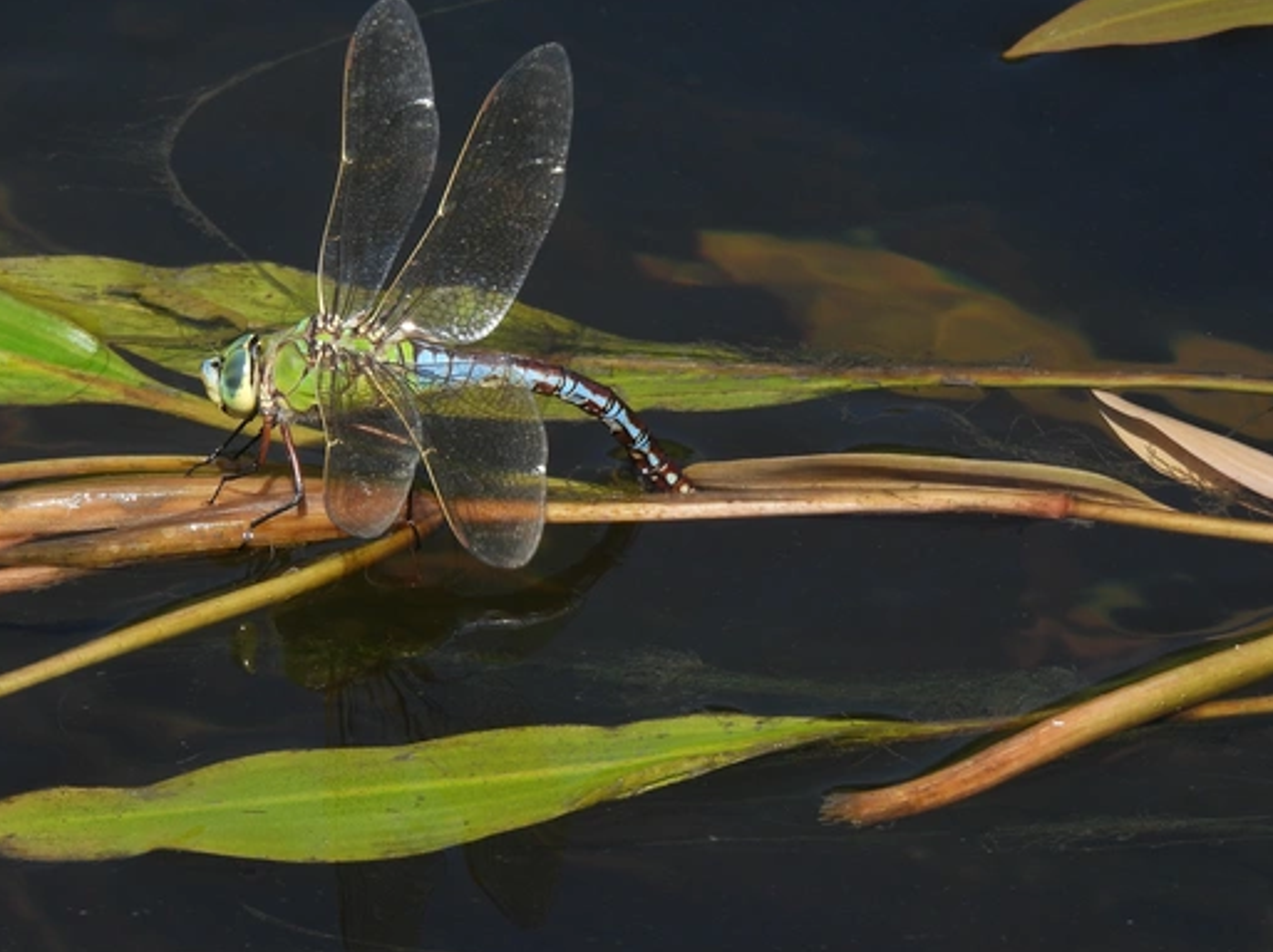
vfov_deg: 1.7
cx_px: 484
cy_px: 369
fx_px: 32119
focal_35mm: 874
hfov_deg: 2.3
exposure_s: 1/320
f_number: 6.3
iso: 100
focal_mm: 125
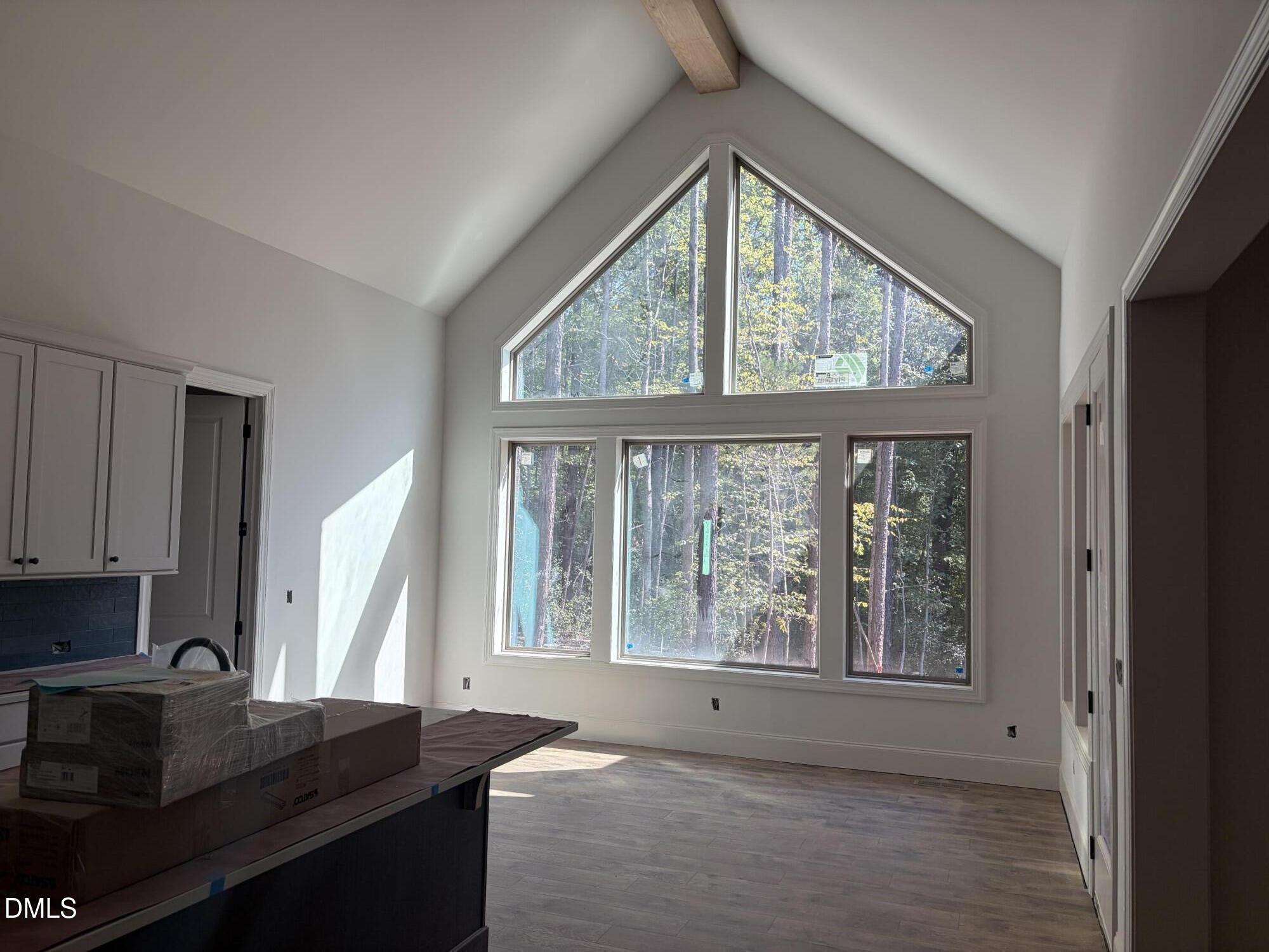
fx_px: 953
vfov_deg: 53.1
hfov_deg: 67.3
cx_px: 634
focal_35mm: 26
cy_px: 476
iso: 64
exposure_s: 1/475
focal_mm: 5.96
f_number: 1.6
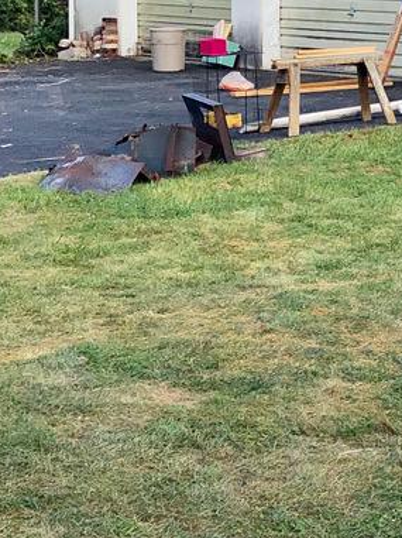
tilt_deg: -3.0
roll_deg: -1.1
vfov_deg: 17.2
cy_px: 66
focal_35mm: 113
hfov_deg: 12.5
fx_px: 1753
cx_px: 575
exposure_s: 1/640
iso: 20
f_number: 1.8
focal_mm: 4
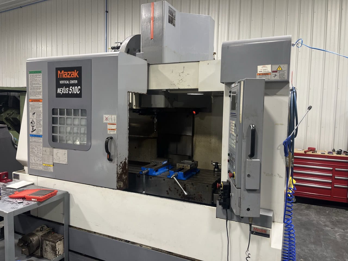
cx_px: 174
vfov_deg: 53.1
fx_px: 261
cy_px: 130
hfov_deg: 67.3
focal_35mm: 26
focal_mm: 5.1
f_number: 1.6
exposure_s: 1/60
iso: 80
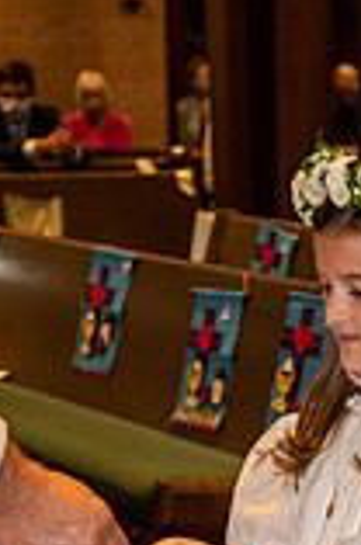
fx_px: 2085
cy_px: 684
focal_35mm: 138
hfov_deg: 9.8
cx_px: 345
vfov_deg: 14.3
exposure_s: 1/125
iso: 1600
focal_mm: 48
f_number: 5
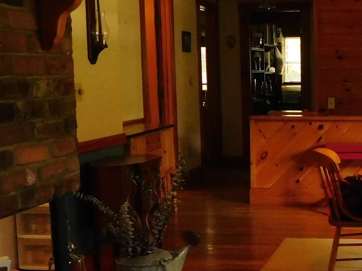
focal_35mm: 72
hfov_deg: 26.0
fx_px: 753
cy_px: 193
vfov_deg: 20.3
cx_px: 338
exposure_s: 1/30
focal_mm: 4
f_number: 3
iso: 500
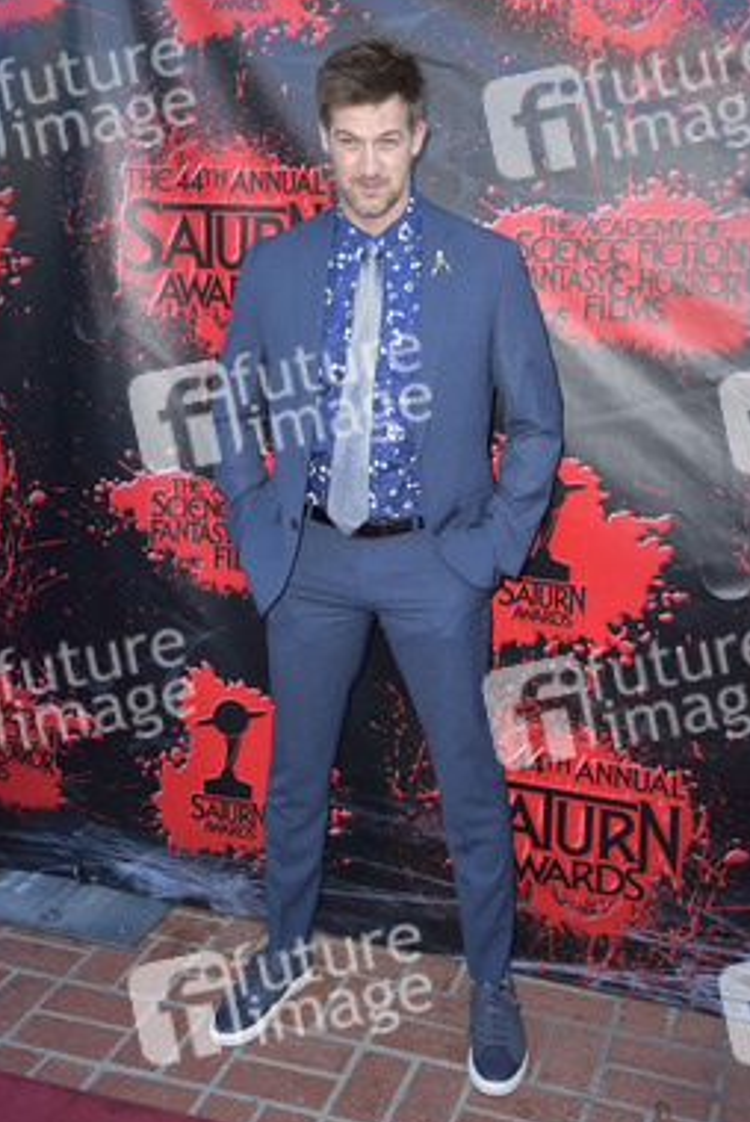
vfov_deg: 48.4
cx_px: 368
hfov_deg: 33.5
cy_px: 552
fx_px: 1248
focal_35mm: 40
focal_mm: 38
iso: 250
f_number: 6.3
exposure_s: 1/250
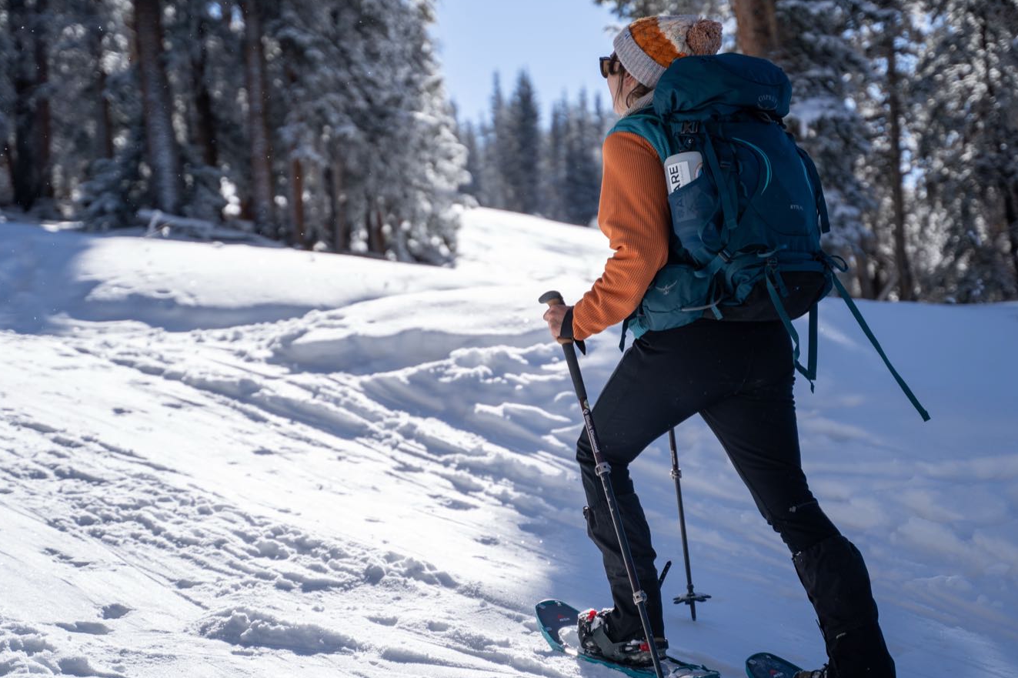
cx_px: 509
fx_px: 2120
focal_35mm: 75
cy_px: 326
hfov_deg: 27.0
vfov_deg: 18.2
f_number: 3.2
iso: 160
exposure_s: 1/3200
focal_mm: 62
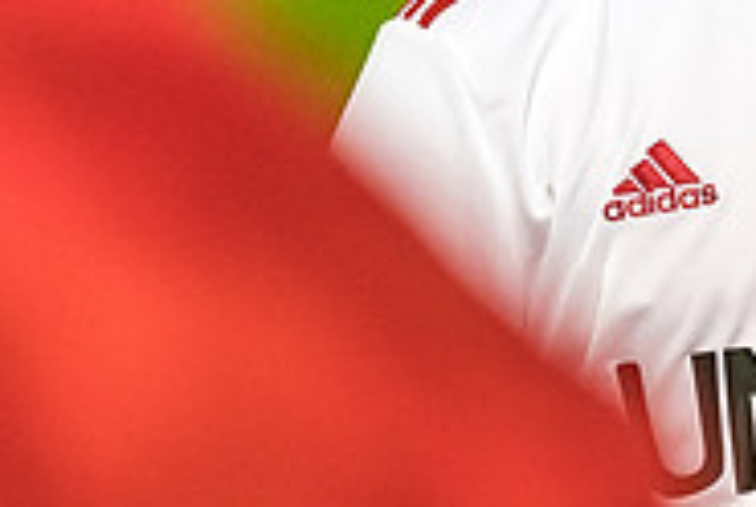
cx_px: 606
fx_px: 14261
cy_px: -209
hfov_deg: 3.0
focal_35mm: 678
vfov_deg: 2.0
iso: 6400
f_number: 2.8
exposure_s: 1/1000
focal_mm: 158
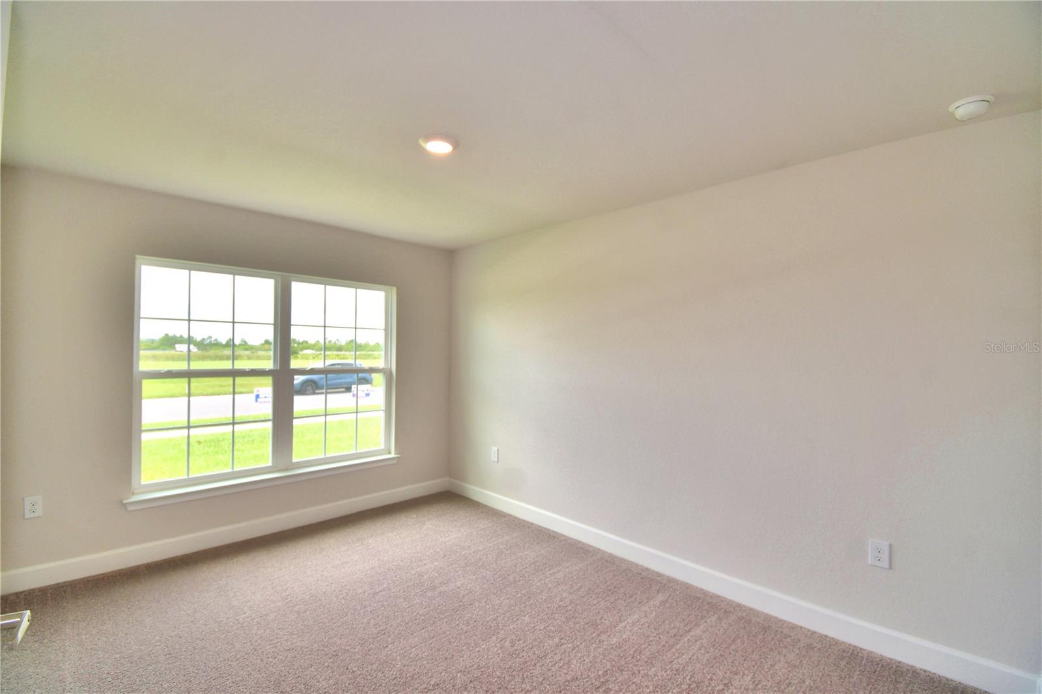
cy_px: 347
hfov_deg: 100.4
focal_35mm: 15
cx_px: 521
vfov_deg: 77.3
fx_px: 434
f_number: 4.5
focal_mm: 10
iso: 100
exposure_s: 1/125
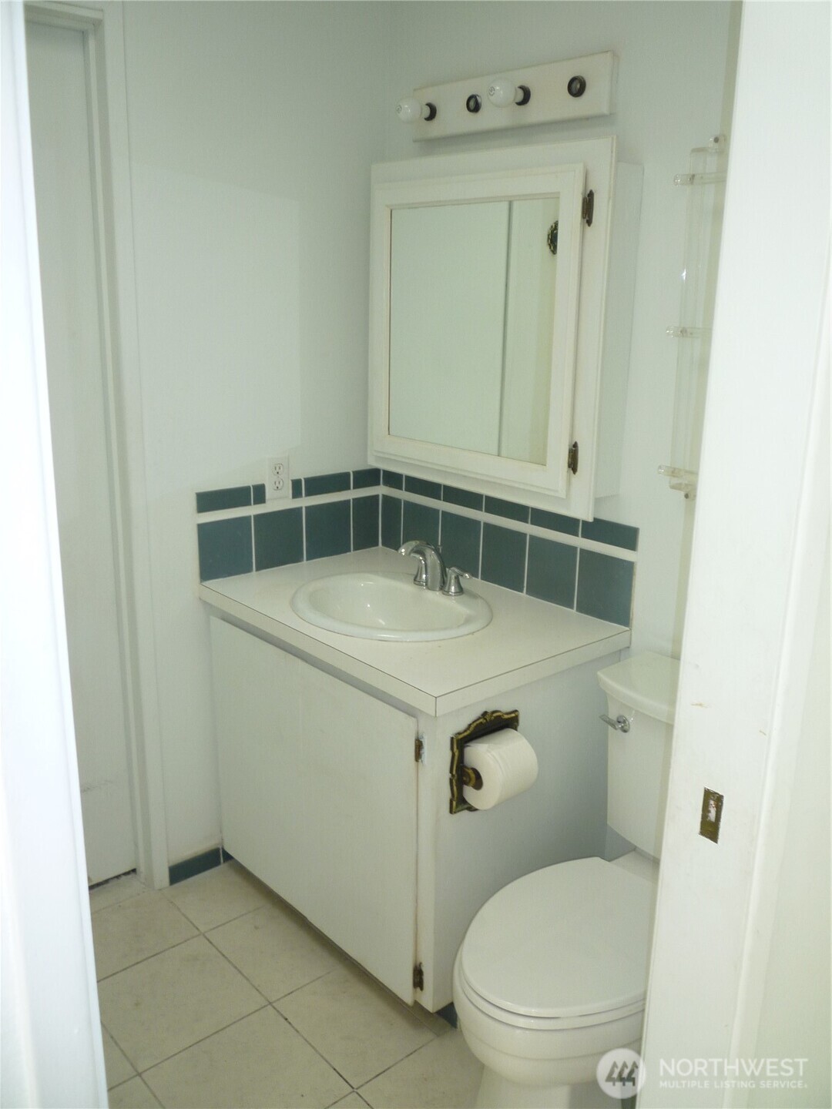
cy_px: 554
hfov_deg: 48.2
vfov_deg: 61.7
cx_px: 416
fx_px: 929
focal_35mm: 29
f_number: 3.3
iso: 100
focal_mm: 5.2
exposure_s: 1/40
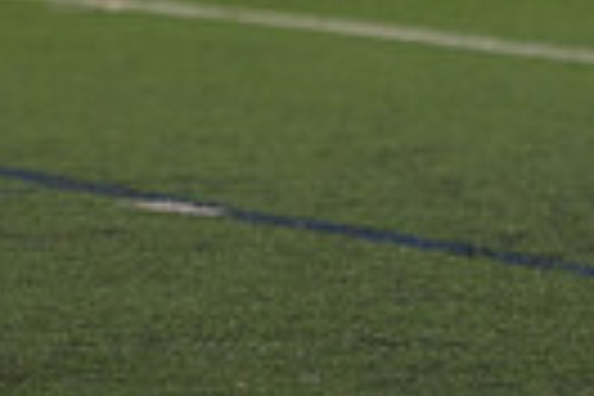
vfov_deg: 1.1
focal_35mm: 1289
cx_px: -544
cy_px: -317
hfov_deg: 1.6
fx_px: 21267
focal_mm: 294
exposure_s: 1/1000
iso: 800
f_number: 5.6
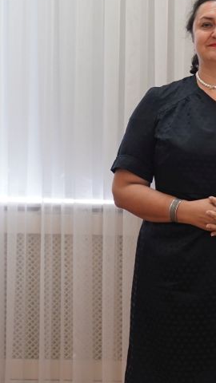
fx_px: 967
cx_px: 561
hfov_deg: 10.5
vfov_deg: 22.2
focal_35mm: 95
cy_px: 93
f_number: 3.2
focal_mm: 29
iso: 1600
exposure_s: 1/125
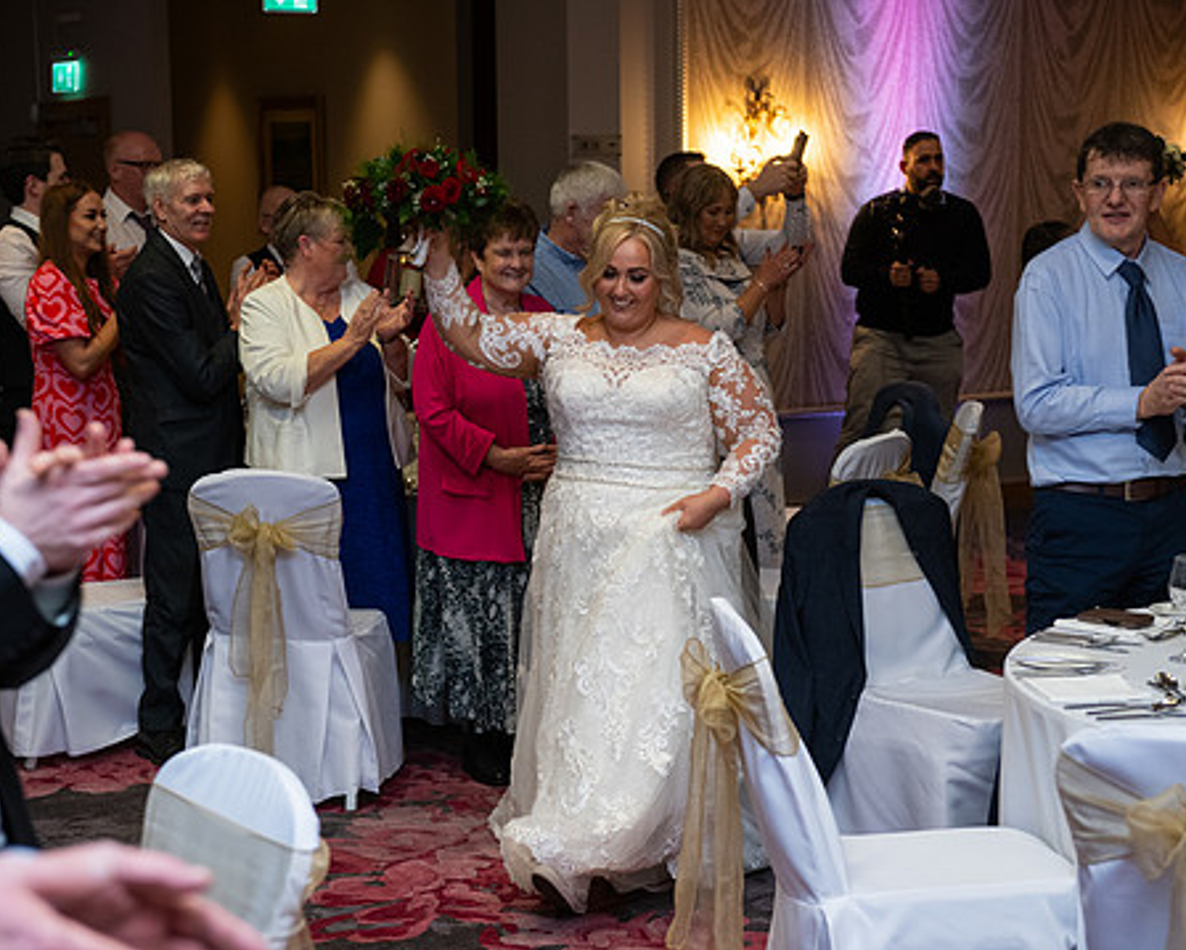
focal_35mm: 68
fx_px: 2388
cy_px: 491
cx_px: 543
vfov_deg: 22.5
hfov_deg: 27.9
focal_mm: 56
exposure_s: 1/160
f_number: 3.5
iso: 800
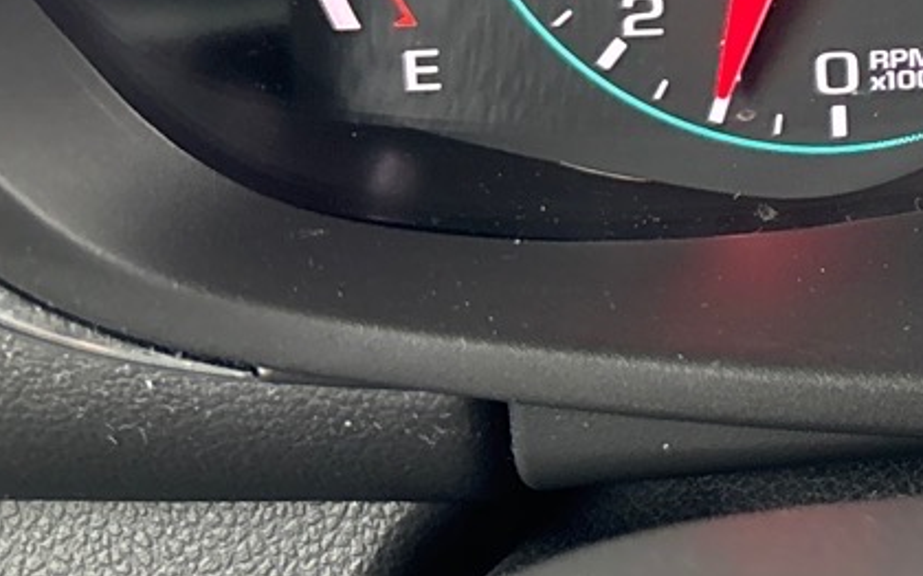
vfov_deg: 11.7
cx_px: 1422
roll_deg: +0.8
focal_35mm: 105
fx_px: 2640
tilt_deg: -24.5
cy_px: -369
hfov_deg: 17.6
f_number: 1.6
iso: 320
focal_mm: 5.96
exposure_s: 1/60
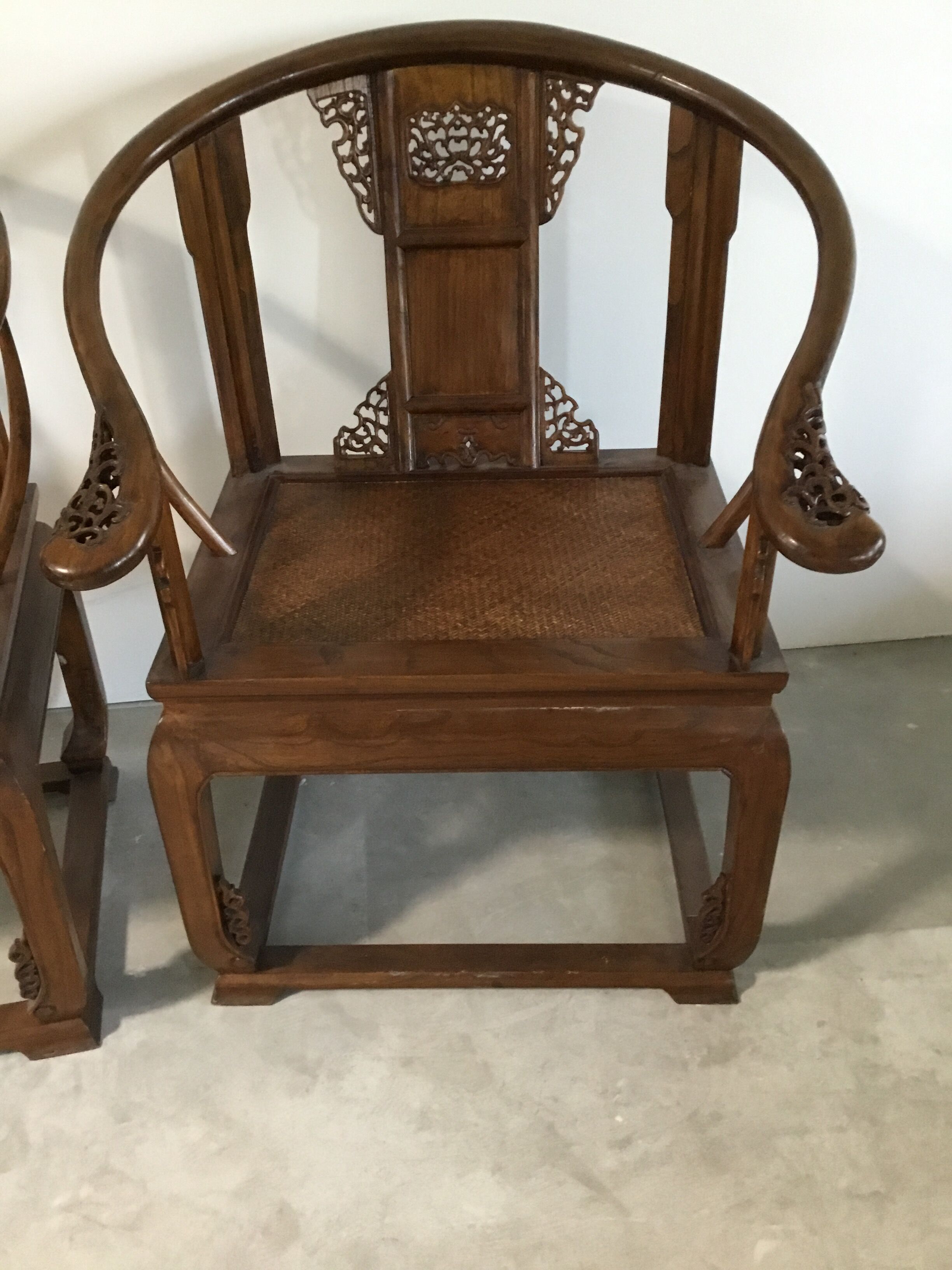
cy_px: 635
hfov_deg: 45.4
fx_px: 1137
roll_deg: +2.5
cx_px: 476
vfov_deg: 58.4
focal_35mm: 31
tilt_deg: -34.9
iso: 250
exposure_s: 1/17
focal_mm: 3.3
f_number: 2.4
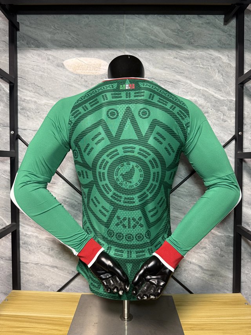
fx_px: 232
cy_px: 168
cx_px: 126
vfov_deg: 71.6
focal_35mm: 24
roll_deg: -0.5
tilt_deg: -1.8
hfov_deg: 56.8
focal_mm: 6.76
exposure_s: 1/50
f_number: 1.78
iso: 200
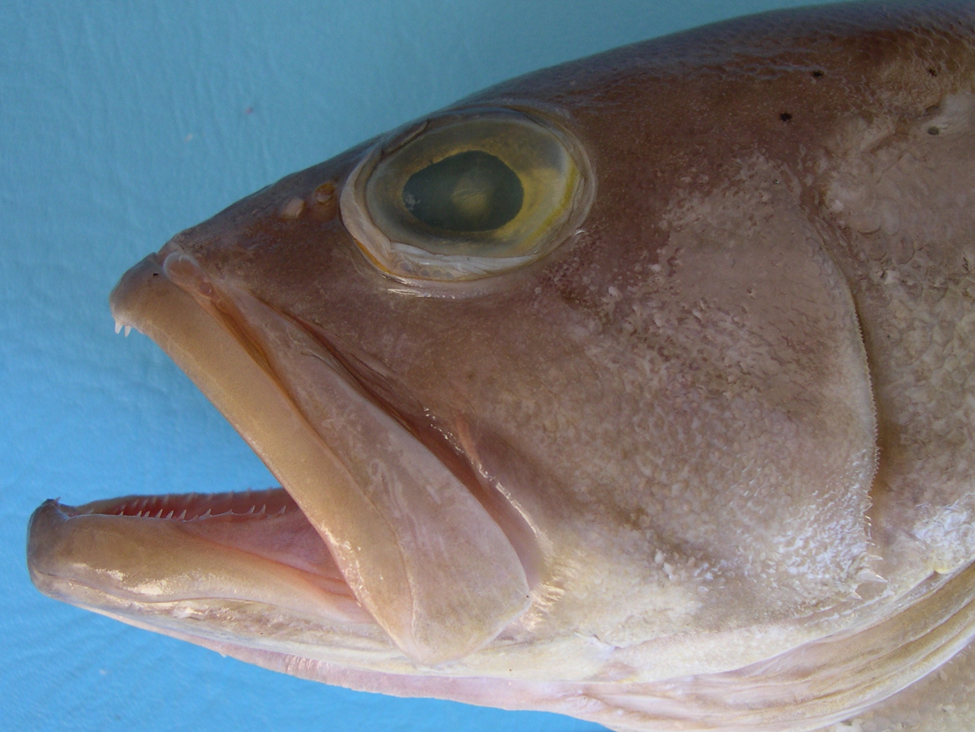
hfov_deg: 37.4
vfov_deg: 28.6
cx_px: 568
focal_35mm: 51
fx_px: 1437
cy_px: 376
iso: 100
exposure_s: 1/89.2
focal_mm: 8
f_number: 2.8
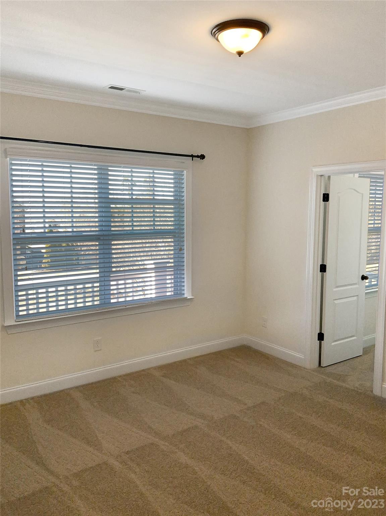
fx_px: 431
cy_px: 258
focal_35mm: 29
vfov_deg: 61.7
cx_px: 193
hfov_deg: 48.2
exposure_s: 1/120
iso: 40
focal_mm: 3
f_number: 1.8
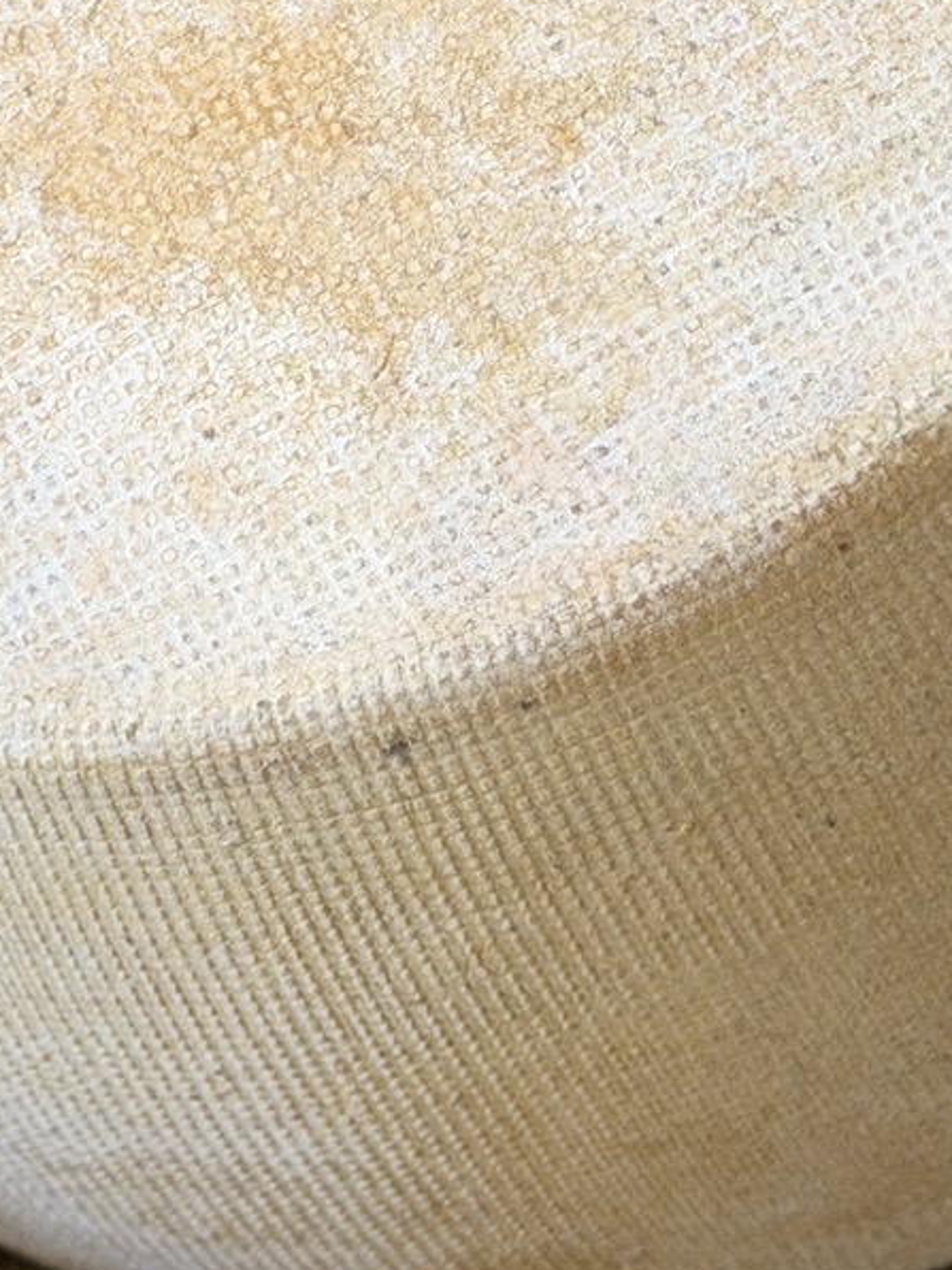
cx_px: 424
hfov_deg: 9.2
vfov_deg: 12.0
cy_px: -183
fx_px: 5904
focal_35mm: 161
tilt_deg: -88.1
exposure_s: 1/60
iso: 200
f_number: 1.78
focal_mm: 6.76
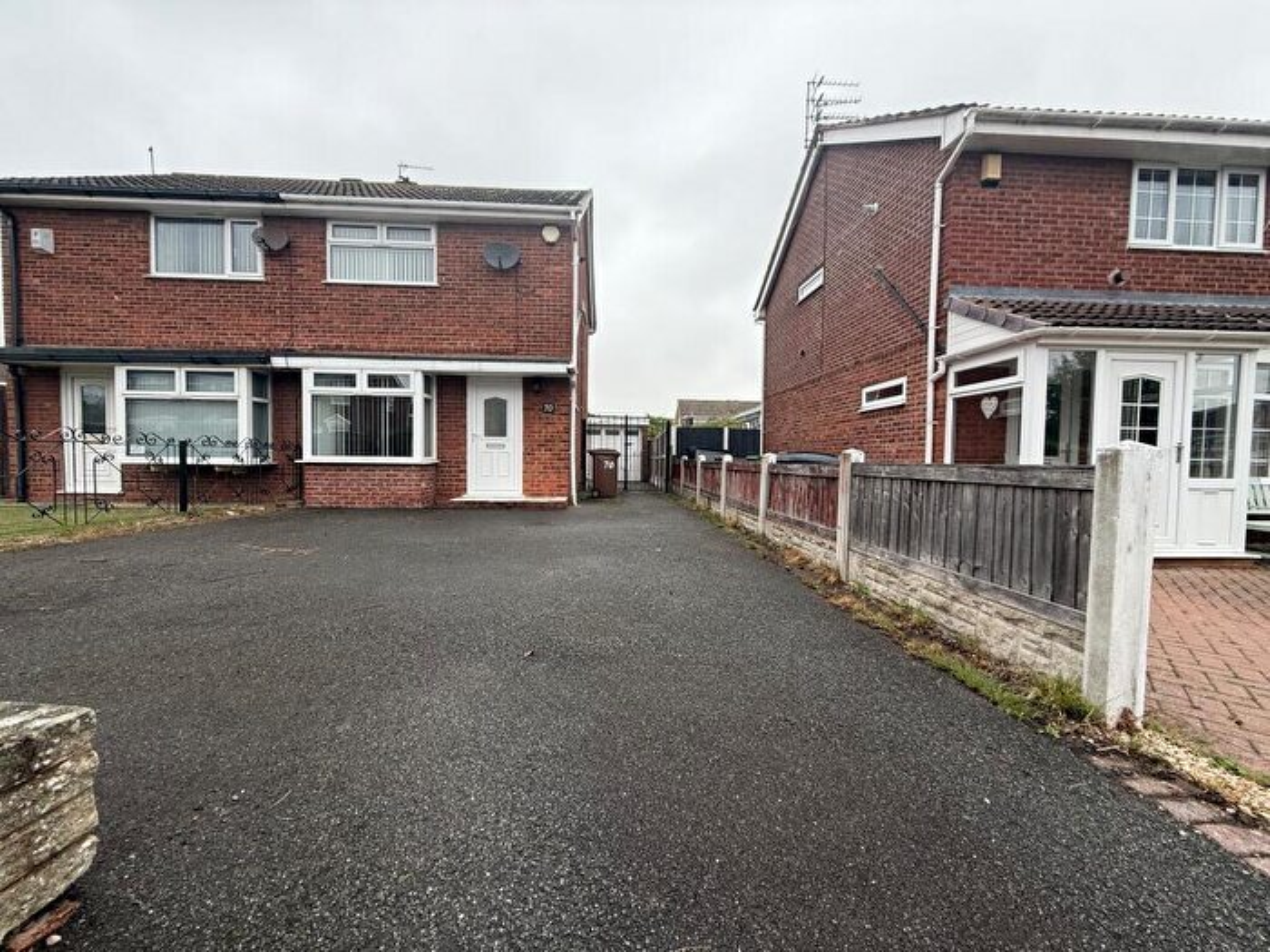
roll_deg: -0.9
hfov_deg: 102.1
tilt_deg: -2.4
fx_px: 514
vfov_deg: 85.7
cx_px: 635
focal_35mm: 14
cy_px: 476
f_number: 2.2
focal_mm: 2.22
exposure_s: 1/472
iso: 64
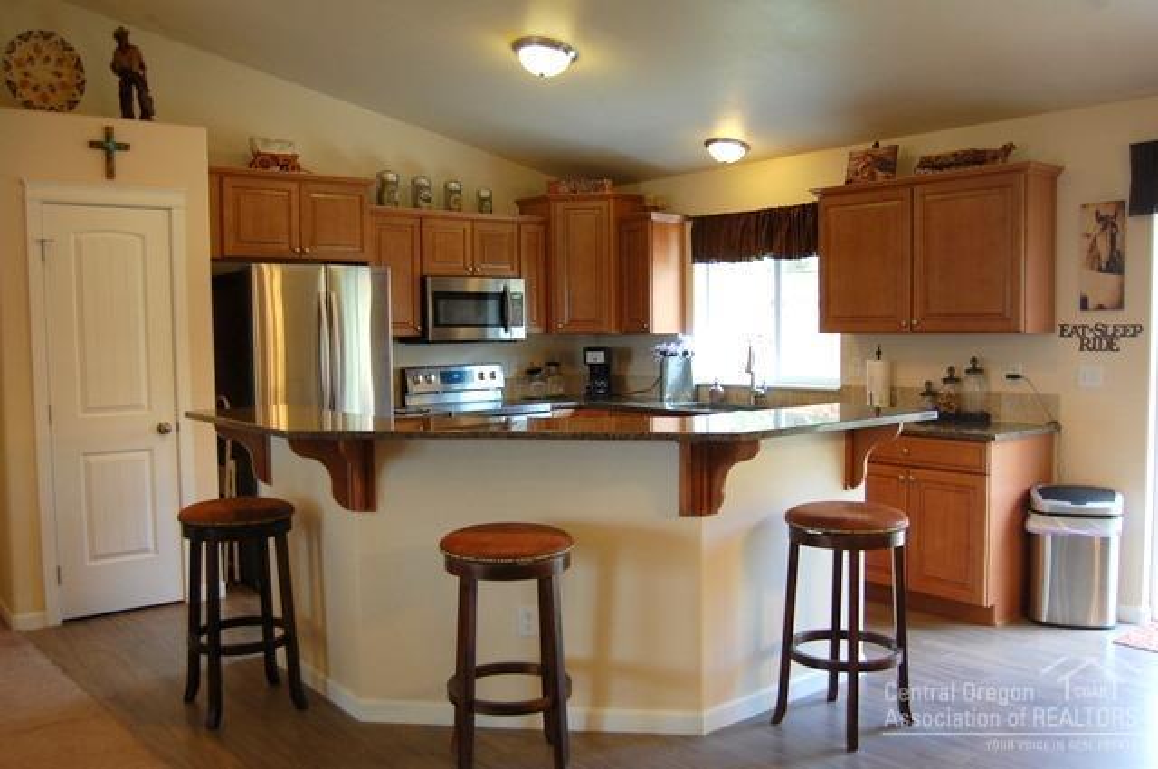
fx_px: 964
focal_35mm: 30
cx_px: 579
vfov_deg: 43.5
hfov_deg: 62.0
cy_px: 384
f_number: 3.8
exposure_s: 1/50
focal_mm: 20
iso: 400
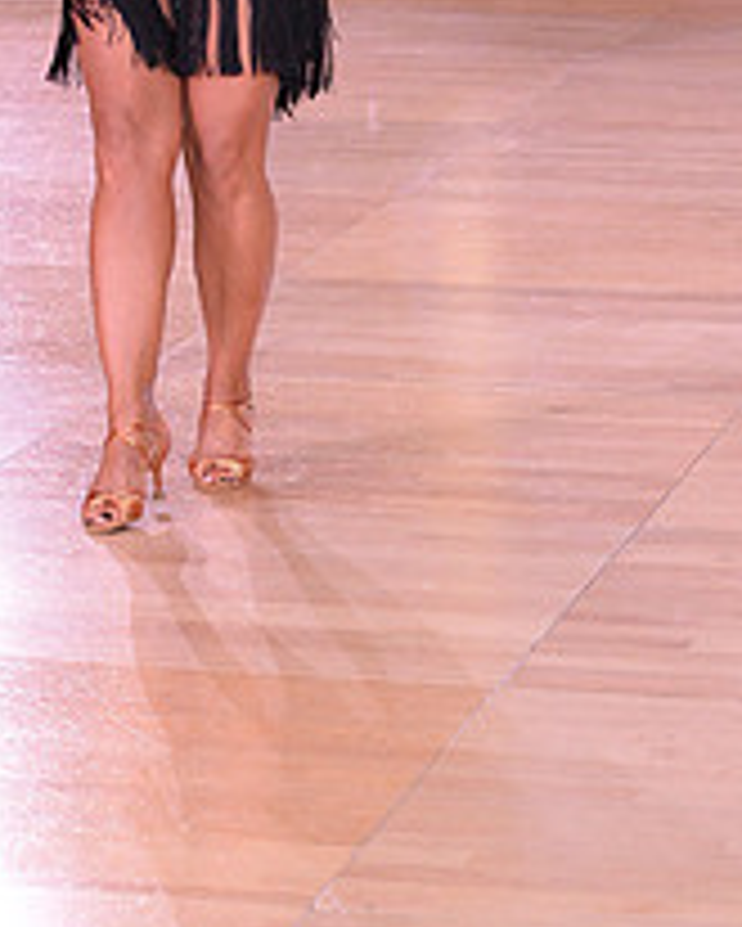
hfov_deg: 7.8
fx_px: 5431
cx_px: -115
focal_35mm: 198
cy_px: -302
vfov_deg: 9.6
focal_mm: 75
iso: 2000
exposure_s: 1/250
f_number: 5.6
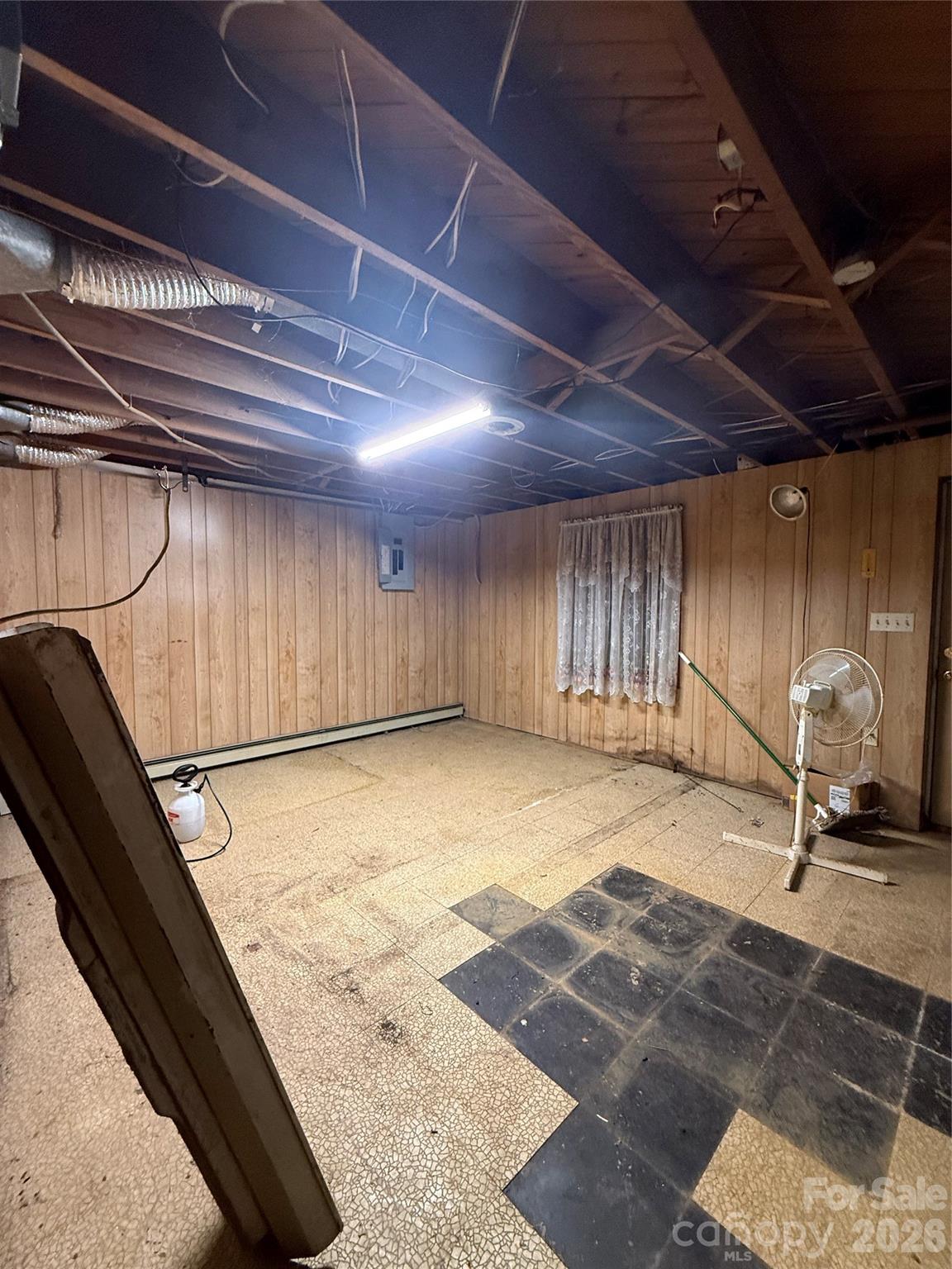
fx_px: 513
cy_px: 634
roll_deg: -0.7
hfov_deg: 85.7
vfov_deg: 102.1
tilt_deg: -3.7
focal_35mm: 14
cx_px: 476
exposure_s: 1/60
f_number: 2.2
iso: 400
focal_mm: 2.22
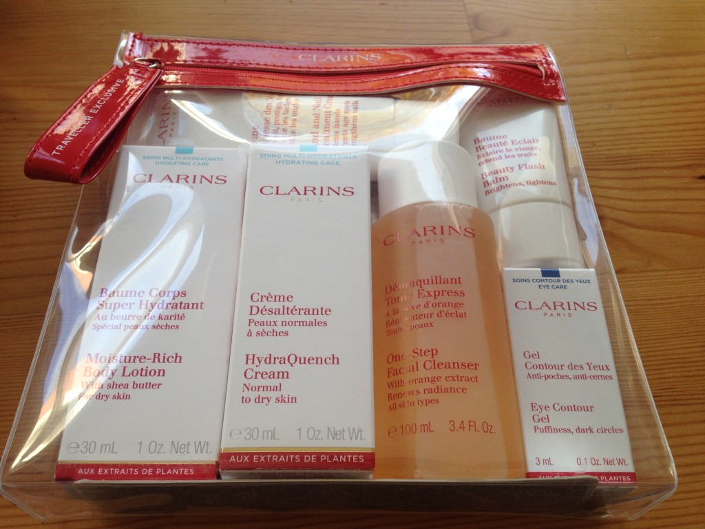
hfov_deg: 52.6
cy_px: 264
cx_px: 352
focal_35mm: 35
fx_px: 713
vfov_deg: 40.7
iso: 64
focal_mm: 4.28
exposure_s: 1/120
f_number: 2.4
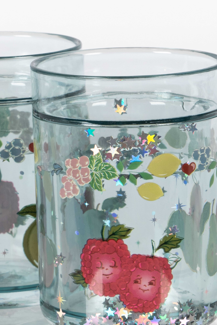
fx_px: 995
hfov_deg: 12.5
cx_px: 110
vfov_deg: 18.6
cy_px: 168
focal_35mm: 110
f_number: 18
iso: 50
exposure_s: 1/125
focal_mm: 105
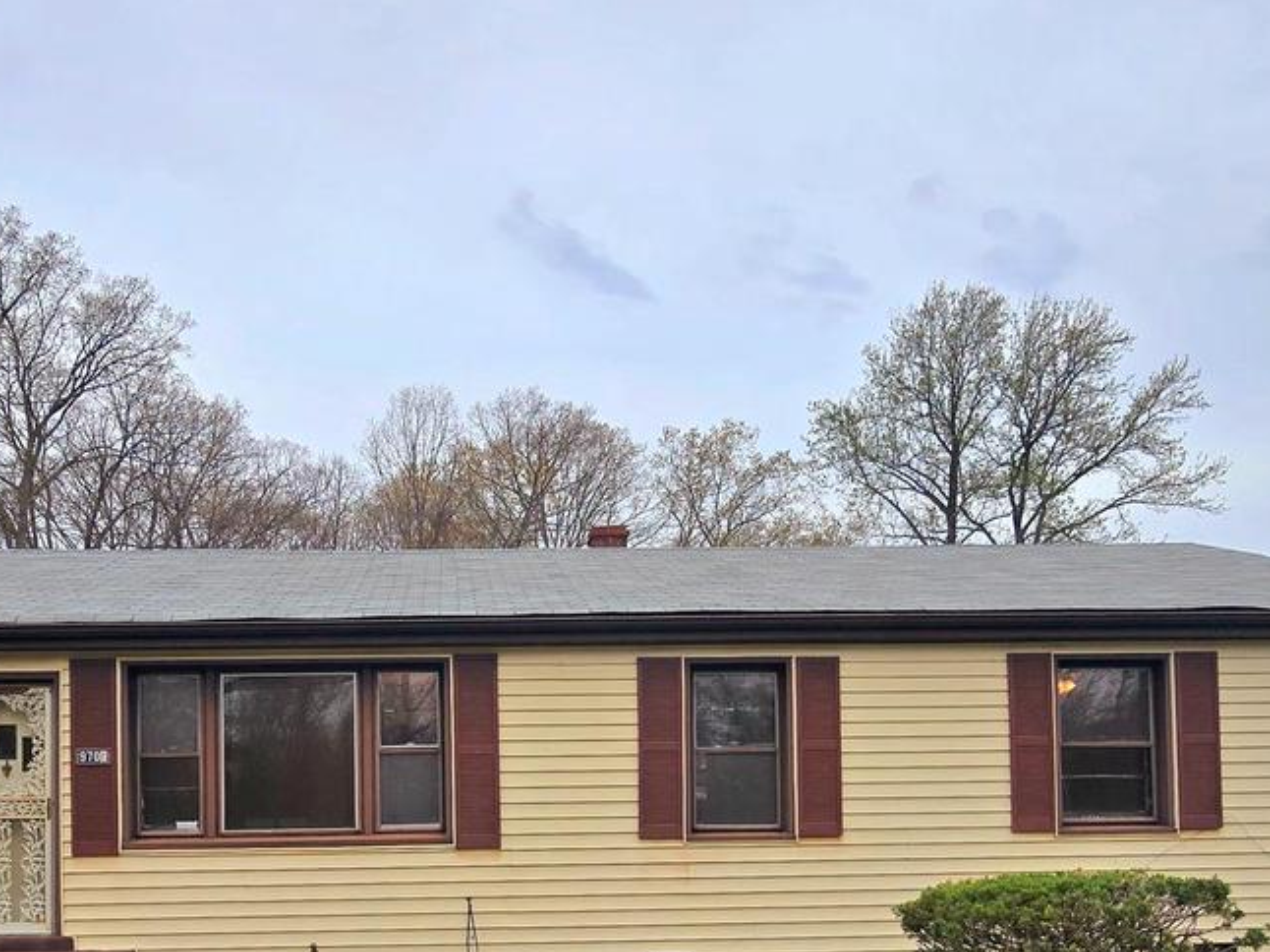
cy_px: 803
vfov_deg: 45.0
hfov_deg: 61.4
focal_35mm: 29
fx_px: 1064
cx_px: 539
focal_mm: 2.2
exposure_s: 1/1111
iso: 50
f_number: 2.2
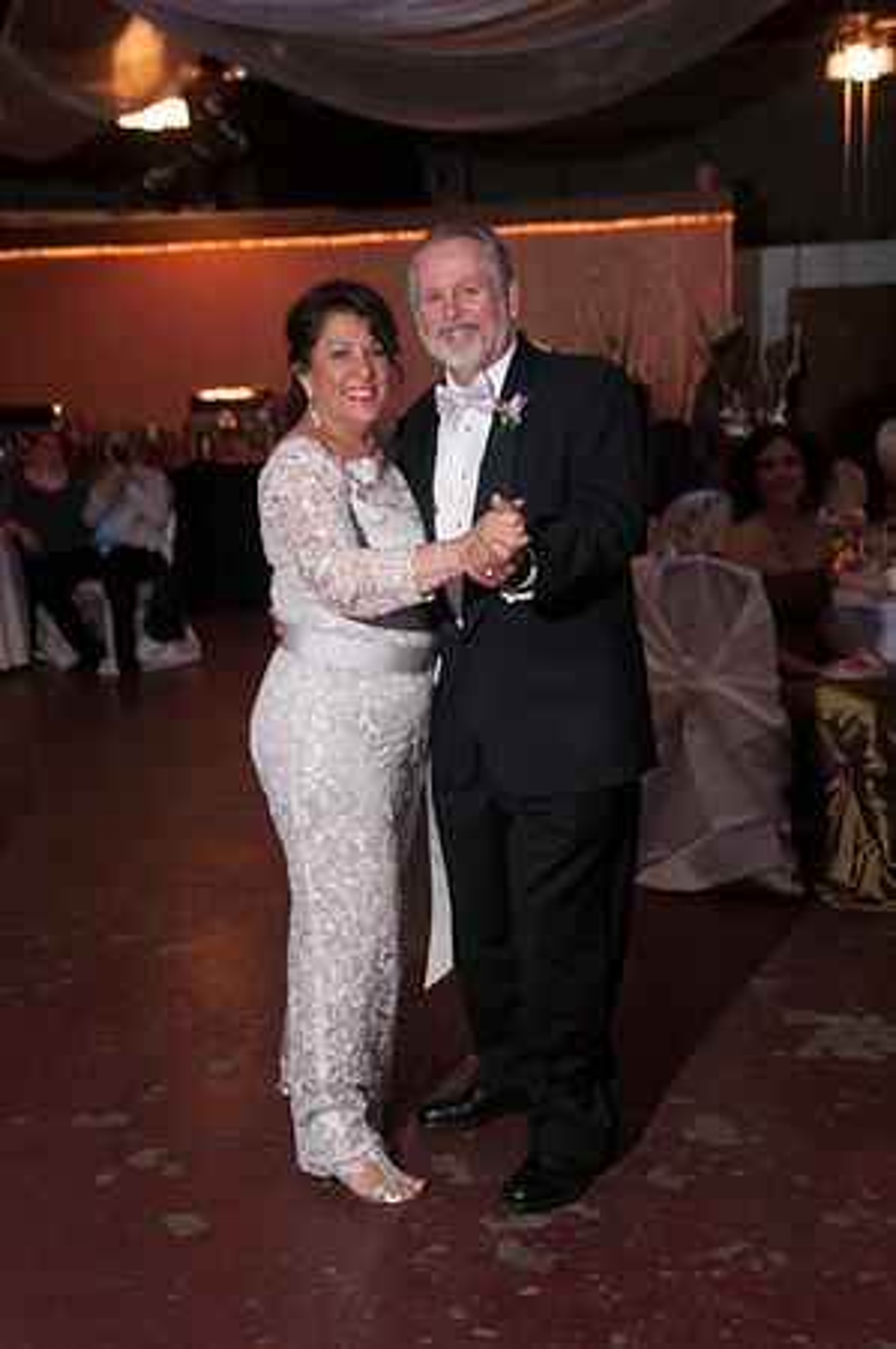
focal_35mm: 51
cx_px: 448
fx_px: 1908
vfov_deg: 38.9
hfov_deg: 26.4
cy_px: 674
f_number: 4.2
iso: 400
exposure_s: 1/30
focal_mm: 34
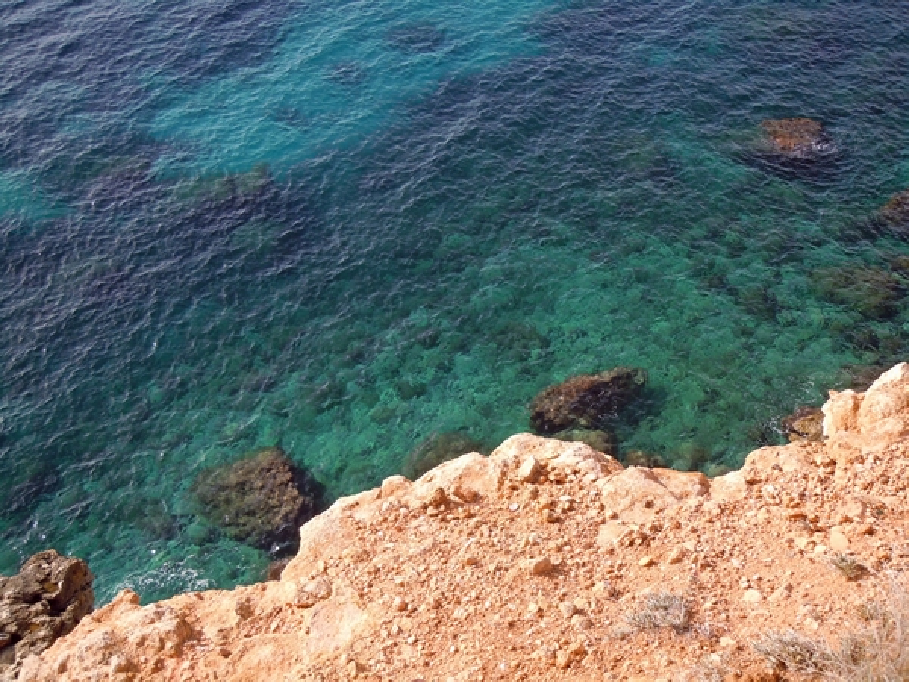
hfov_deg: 42.1
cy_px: 341
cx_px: 454
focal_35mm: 45
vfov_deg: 32.2
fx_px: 1182
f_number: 3.8
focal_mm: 8.1
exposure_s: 1/500
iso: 100
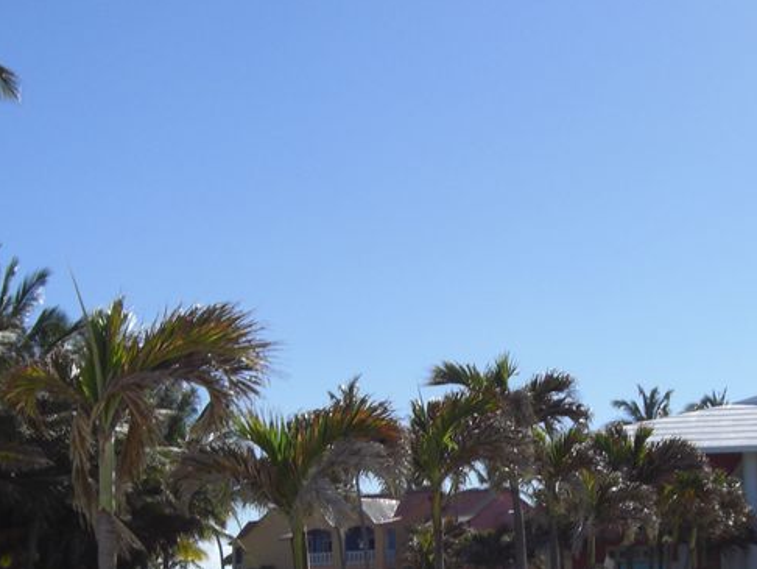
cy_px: 491
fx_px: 1750
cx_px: 495
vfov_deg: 18.2
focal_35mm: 80
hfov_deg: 24.3
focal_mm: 6.2
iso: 64
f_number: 8
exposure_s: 1/200
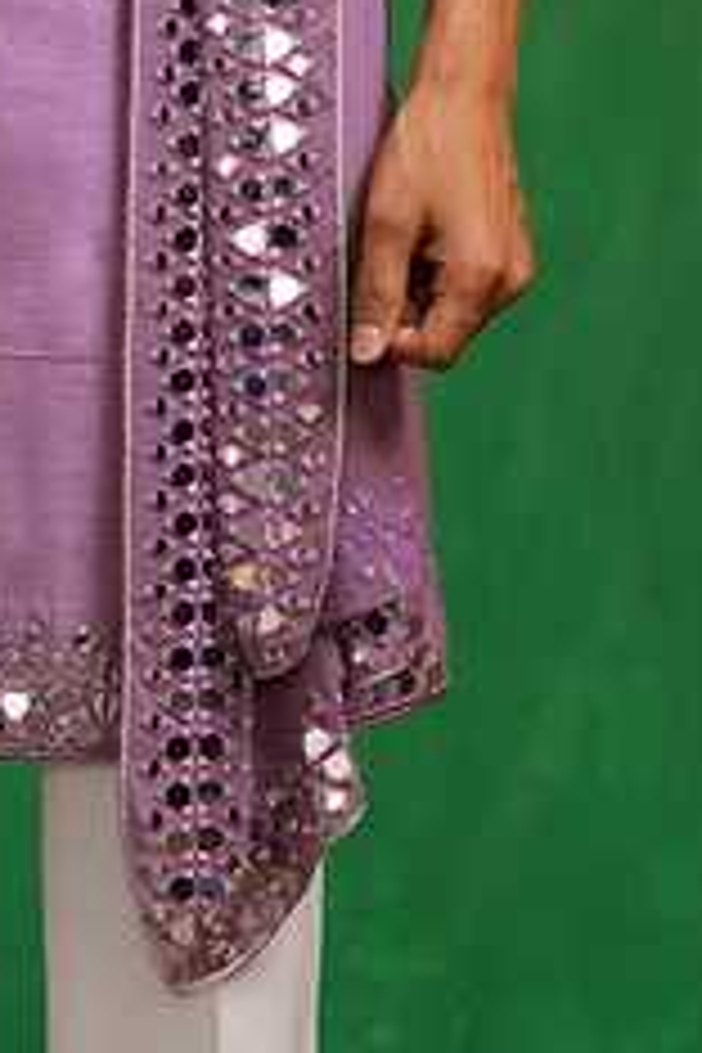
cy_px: 1010
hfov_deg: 12.1
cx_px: 9
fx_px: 3276
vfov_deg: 17.9
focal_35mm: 112
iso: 200
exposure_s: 1/125
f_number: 2.8
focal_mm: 50
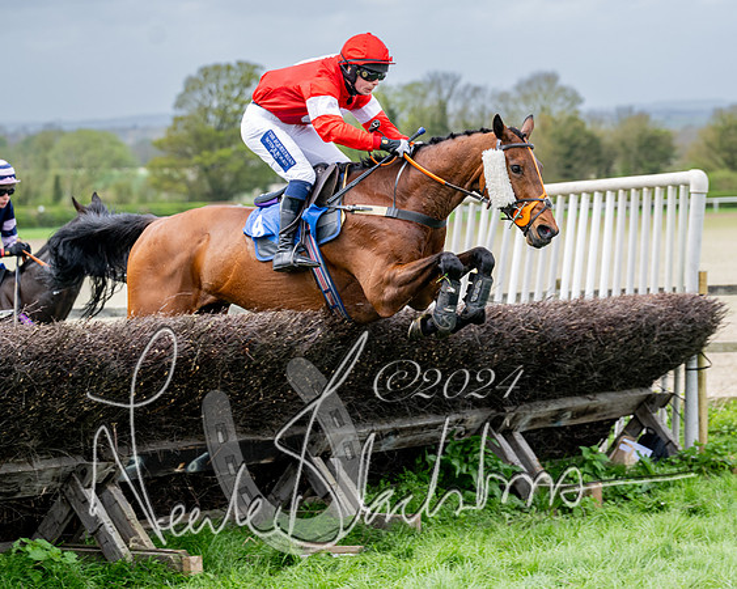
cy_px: 336
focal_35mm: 131
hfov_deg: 14.7
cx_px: 383
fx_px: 2863
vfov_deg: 11.7
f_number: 4
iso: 400
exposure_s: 1/1000
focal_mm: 102
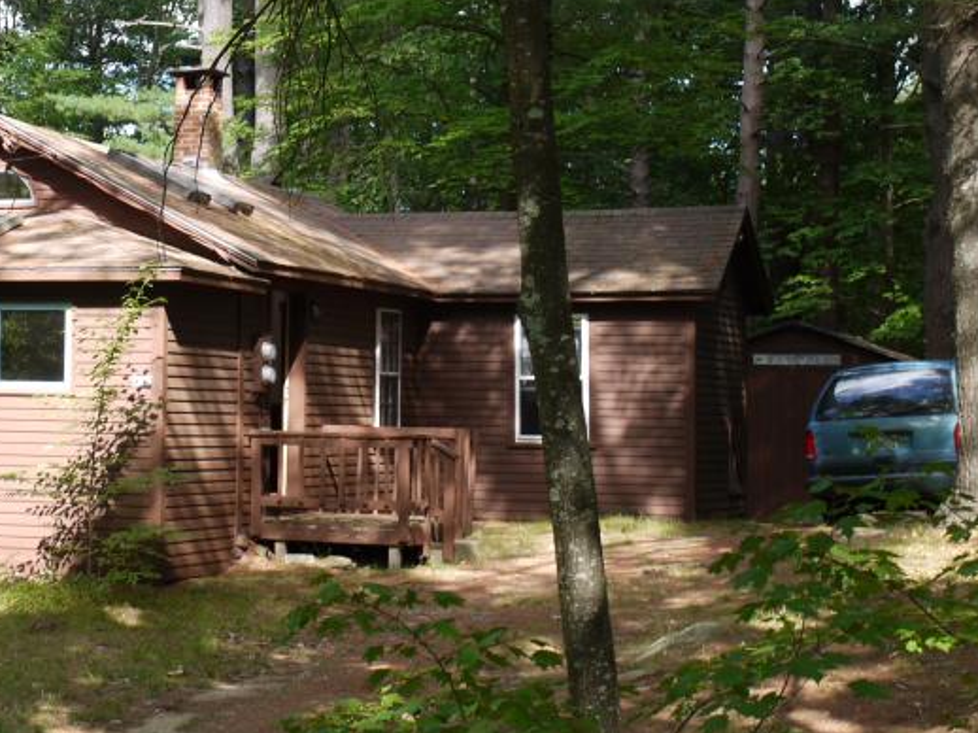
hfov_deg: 21.8
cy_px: 176
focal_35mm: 87
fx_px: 2457
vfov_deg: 16.9
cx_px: 17
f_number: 4.6
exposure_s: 1/100
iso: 100
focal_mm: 22
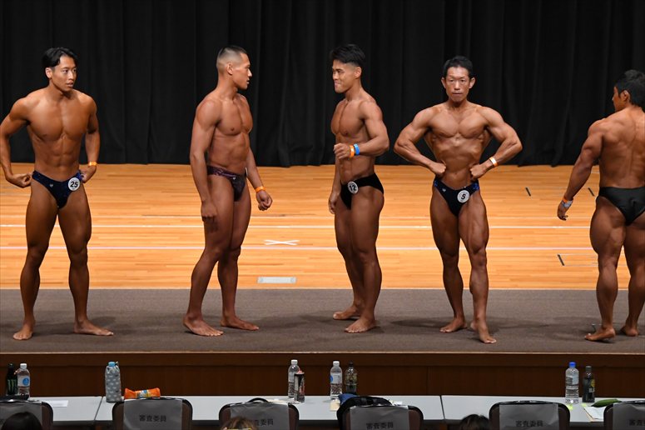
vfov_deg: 7.9
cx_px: 322
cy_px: 215
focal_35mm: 174
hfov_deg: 11.8
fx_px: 3116
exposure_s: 1/400
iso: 4000
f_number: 5.6
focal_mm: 116
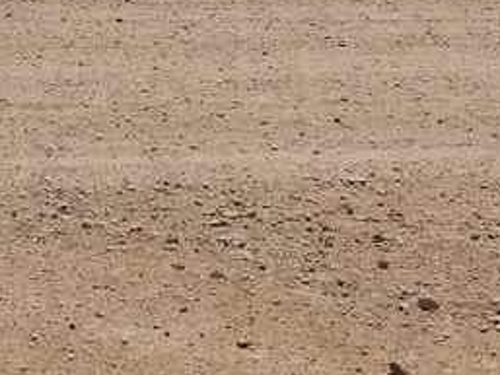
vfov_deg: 8.2
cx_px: 60
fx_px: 2587
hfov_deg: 11.0
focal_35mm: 179
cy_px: -152
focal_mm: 6.3
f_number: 7
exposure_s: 1/640
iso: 125
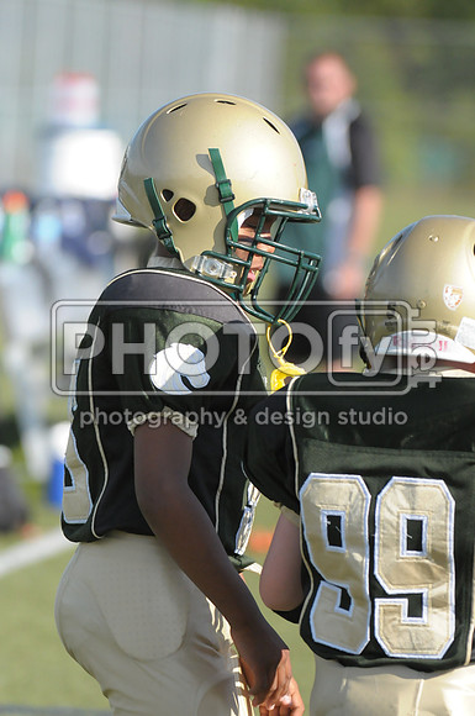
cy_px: 358
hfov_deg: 4.6
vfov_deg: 6.9
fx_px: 5955
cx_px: 238
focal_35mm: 300
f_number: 4
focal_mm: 200
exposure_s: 1/8000
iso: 1600
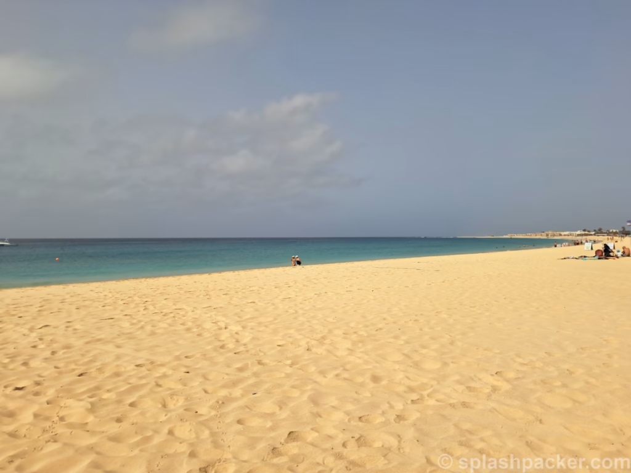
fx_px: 492
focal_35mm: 27
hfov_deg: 65.3
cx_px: 316
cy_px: 236
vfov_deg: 51.4
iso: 50
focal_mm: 4
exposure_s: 1/1277
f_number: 1.8
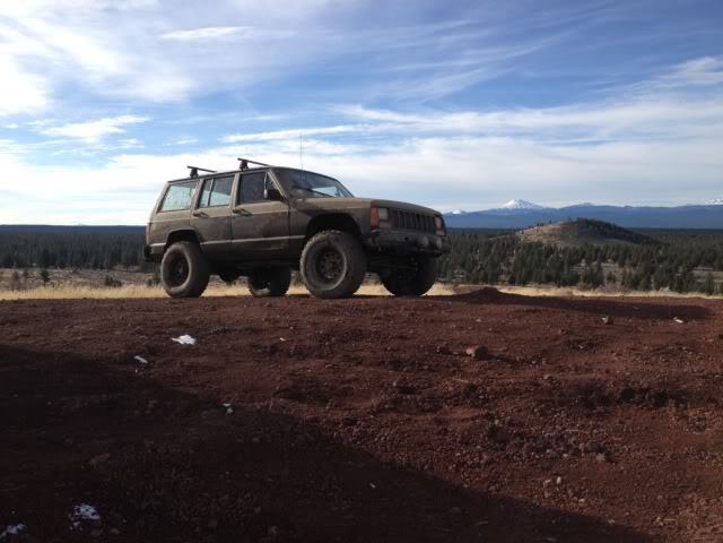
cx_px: 362
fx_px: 731
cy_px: 272
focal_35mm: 35
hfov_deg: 52.6
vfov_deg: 40.7
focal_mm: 4.3
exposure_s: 1/1403
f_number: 2.4
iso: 64
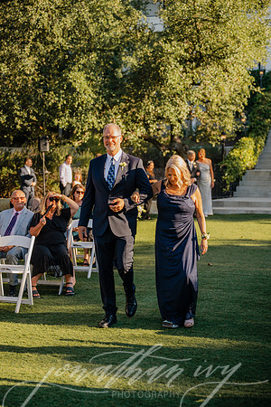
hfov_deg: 23.8
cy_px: 204
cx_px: 136
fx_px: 644
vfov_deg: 35.1
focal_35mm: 57
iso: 200
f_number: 2.8
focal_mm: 57
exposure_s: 1/1250
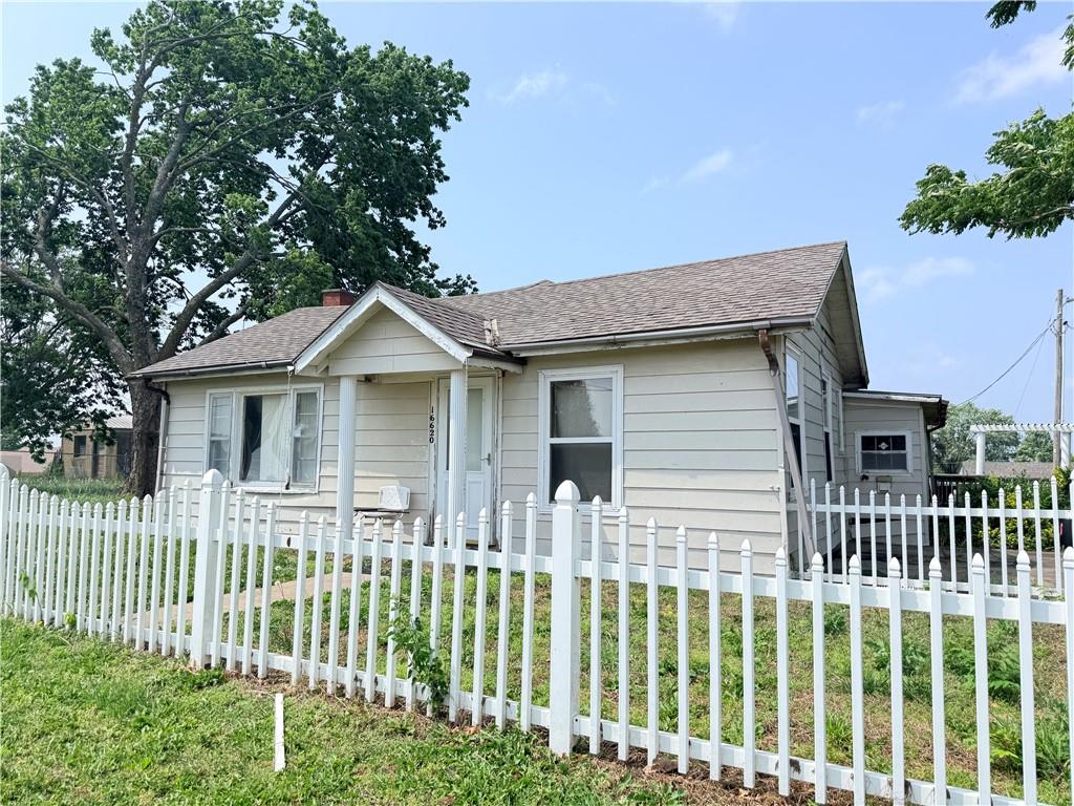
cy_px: 403
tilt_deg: +4.2
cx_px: 537
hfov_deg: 71.6
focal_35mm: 24
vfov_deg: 56.8
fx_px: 745
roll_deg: +0.1
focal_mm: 6.76
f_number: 1.78
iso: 80
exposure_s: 1/2525
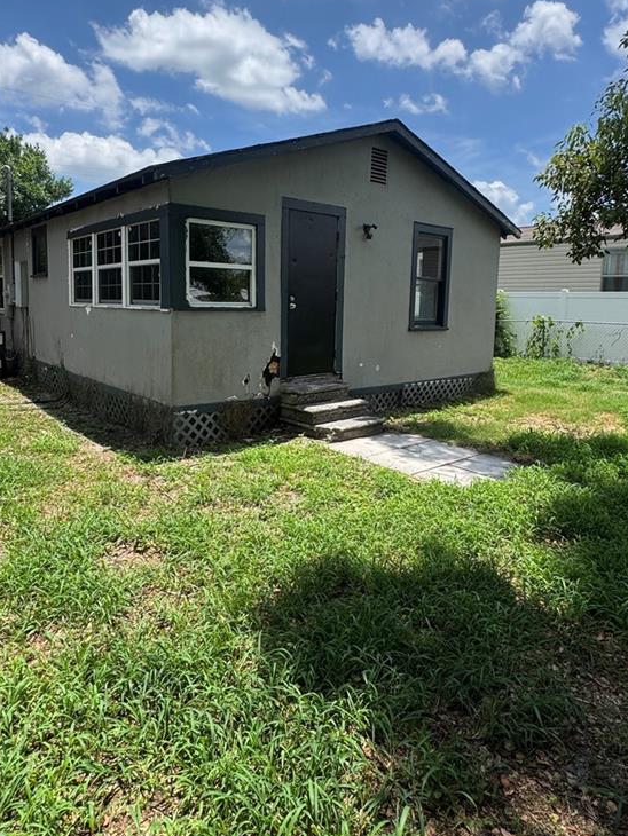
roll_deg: -1.6
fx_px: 556
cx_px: 291
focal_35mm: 23
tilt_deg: -6.9
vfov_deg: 73.6
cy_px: 366
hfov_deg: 58.8
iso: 50
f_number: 2.2
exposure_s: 1/1299
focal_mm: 2.22
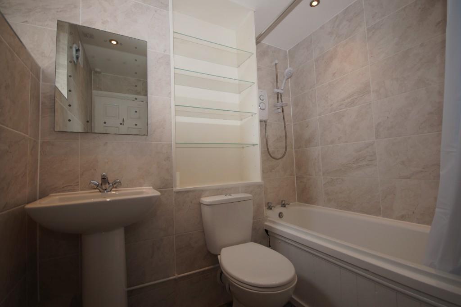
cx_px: 230
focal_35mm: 15
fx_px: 192
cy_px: 154
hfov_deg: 100.4
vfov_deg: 77.3
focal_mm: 10
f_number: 4
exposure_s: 1/60
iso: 200
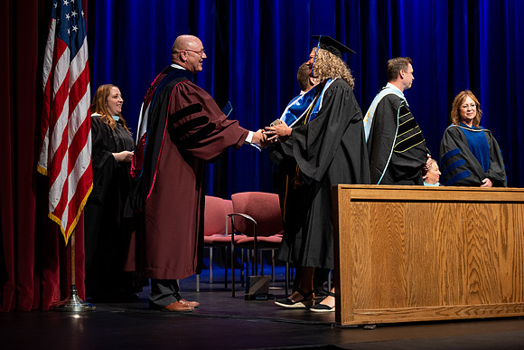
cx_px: 262
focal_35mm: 70
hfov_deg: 28.8
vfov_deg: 19.5
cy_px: 175
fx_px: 1019
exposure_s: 1/250
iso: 640
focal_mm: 70
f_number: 2.8
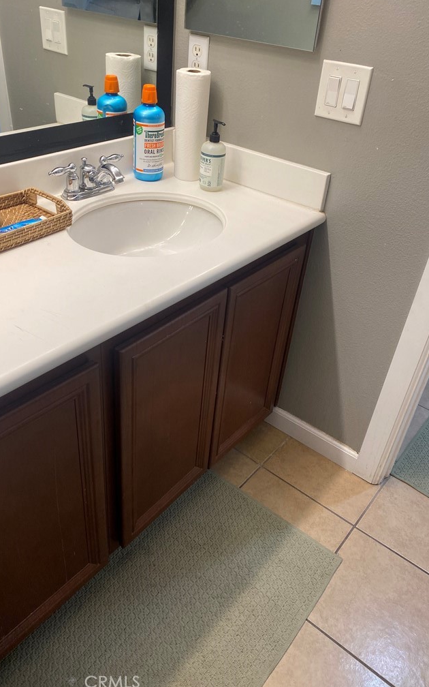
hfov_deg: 44.5
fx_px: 524
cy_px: 343
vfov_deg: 66.5
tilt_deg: -33.9
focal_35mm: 28
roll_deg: -6.8
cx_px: 203
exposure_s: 1/120
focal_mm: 4.25
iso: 125
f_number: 1.8
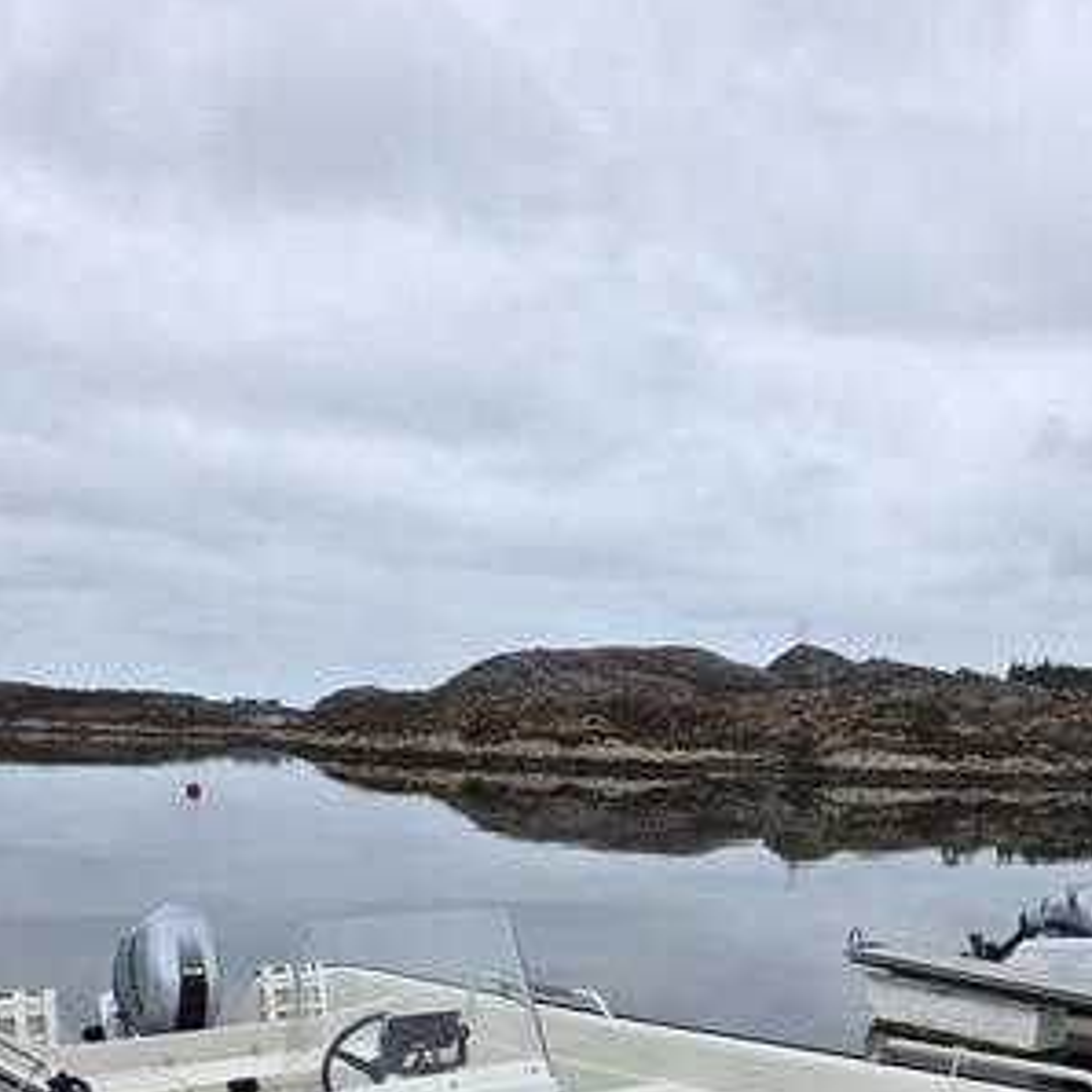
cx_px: 700
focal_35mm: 41
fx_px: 1463
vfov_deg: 38.6
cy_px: 942
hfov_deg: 40.6
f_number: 1.7
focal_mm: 6.3
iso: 80
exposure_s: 1/2715
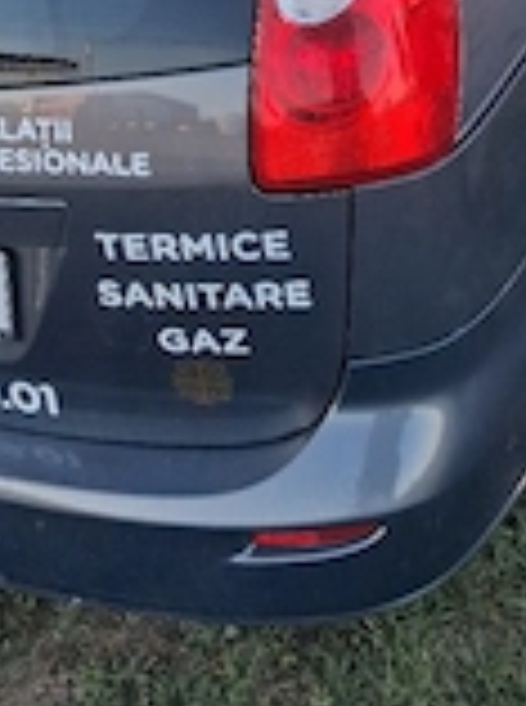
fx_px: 1404
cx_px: 315
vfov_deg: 26.0
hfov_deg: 21.2
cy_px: -76
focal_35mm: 69
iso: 25
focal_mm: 4
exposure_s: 1/120
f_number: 1.8
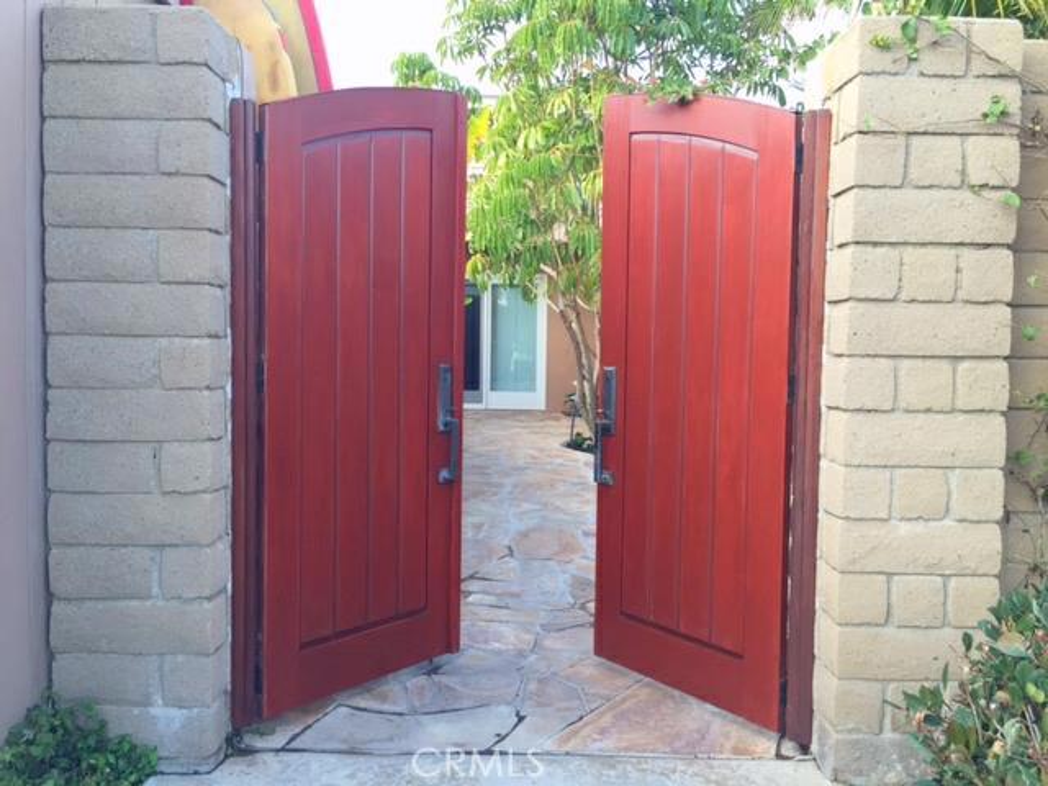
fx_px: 878
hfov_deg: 61.7
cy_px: 393
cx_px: 524
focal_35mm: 29
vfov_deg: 48.2
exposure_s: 1/120
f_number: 2.2
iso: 50
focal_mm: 4.15
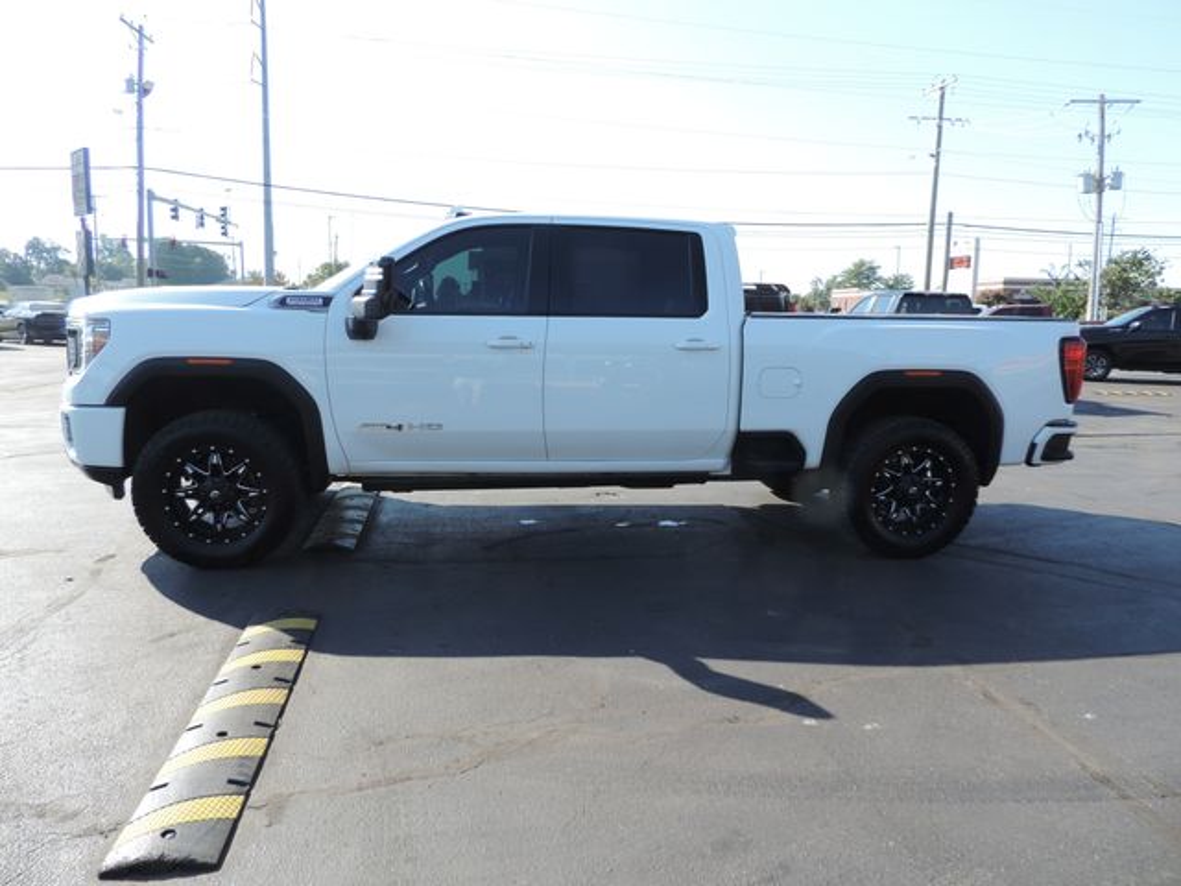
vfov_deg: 56.8
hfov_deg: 71.6
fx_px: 819
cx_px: 590
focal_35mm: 24
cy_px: 443
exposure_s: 1/400
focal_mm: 4.3
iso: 80
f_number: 3
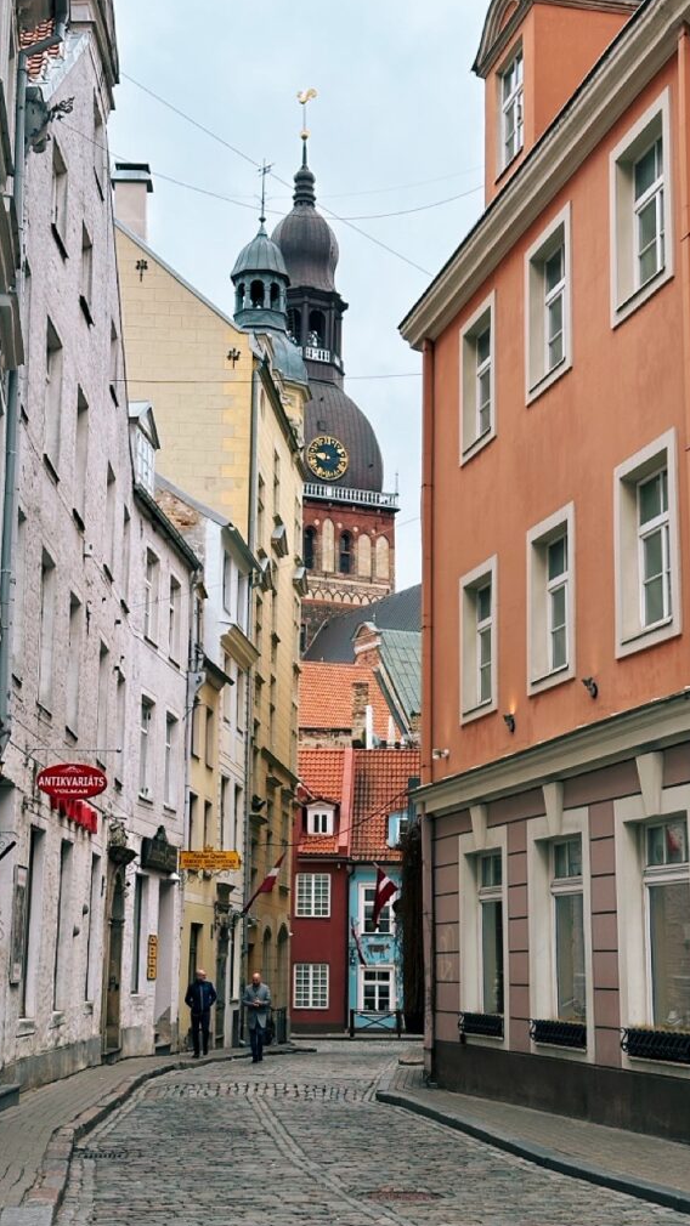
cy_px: 608
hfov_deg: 22.6
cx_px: 330
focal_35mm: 53
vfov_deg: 39.2
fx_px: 1724
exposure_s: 1/729
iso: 64
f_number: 1.78
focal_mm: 6.86
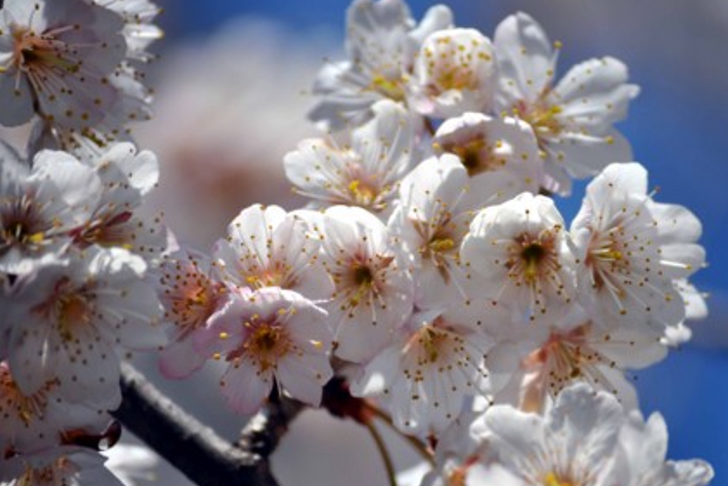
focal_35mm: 295
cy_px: 269
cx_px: 432
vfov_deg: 4.7
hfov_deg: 7.0
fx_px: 5957
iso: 200
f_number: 5.3
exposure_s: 1/1600
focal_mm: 165
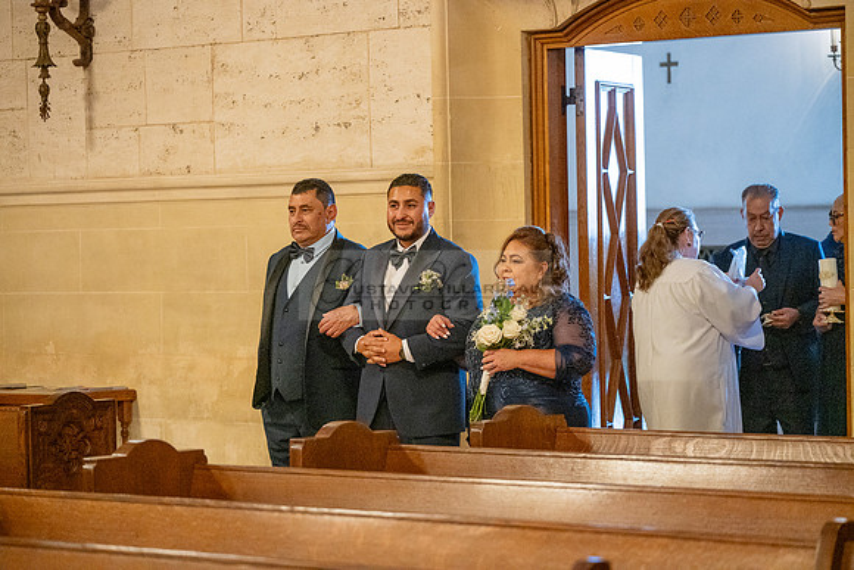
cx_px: 427
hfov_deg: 17.1
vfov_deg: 11.4
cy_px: 285
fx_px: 2847
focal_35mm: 120
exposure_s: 1/200
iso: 3200
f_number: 4
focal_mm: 120
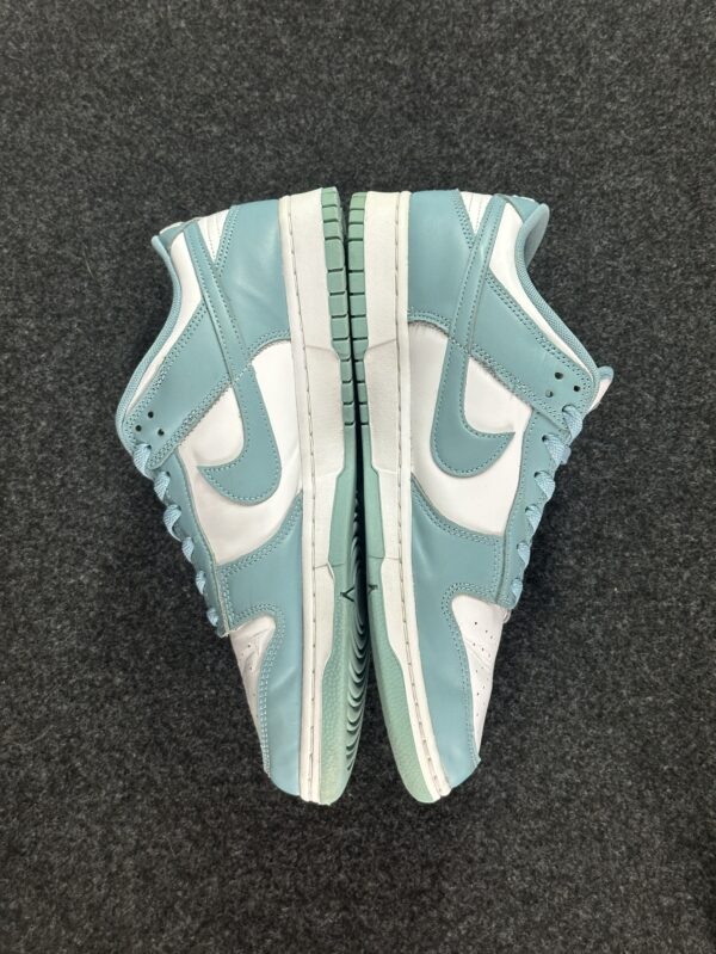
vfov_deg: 39.6
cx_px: 358
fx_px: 1323
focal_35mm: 48
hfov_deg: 30.3
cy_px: 477
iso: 200
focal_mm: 6.86
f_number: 1.78
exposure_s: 1/50
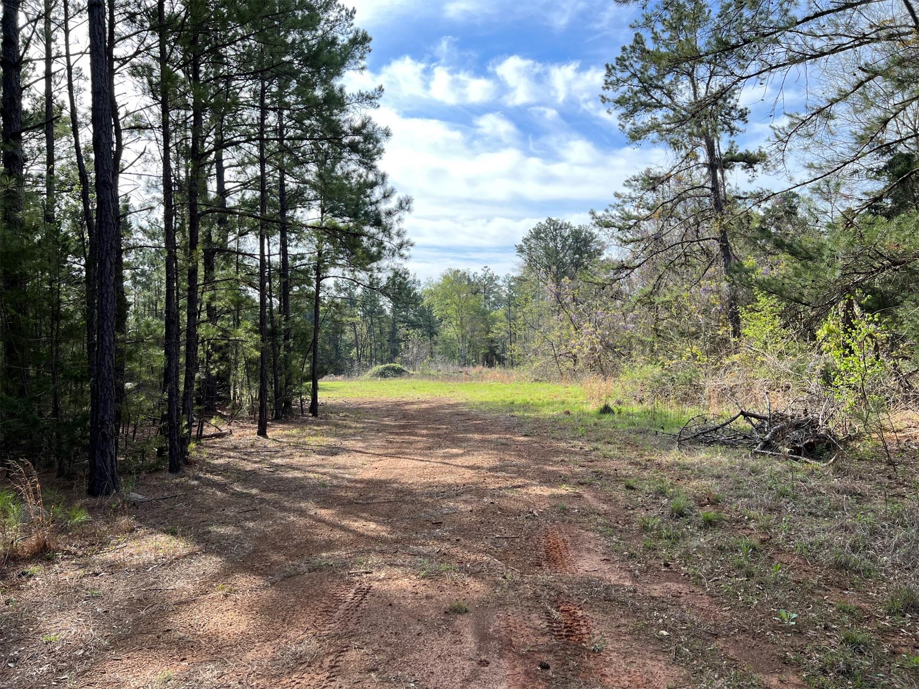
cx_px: 460
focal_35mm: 26
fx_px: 690
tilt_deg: -2.0
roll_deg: +0.9
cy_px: 344
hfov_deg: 67.3
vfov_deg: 53.1
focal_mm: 5.7
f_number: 1.5
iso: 50
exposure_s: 1/924
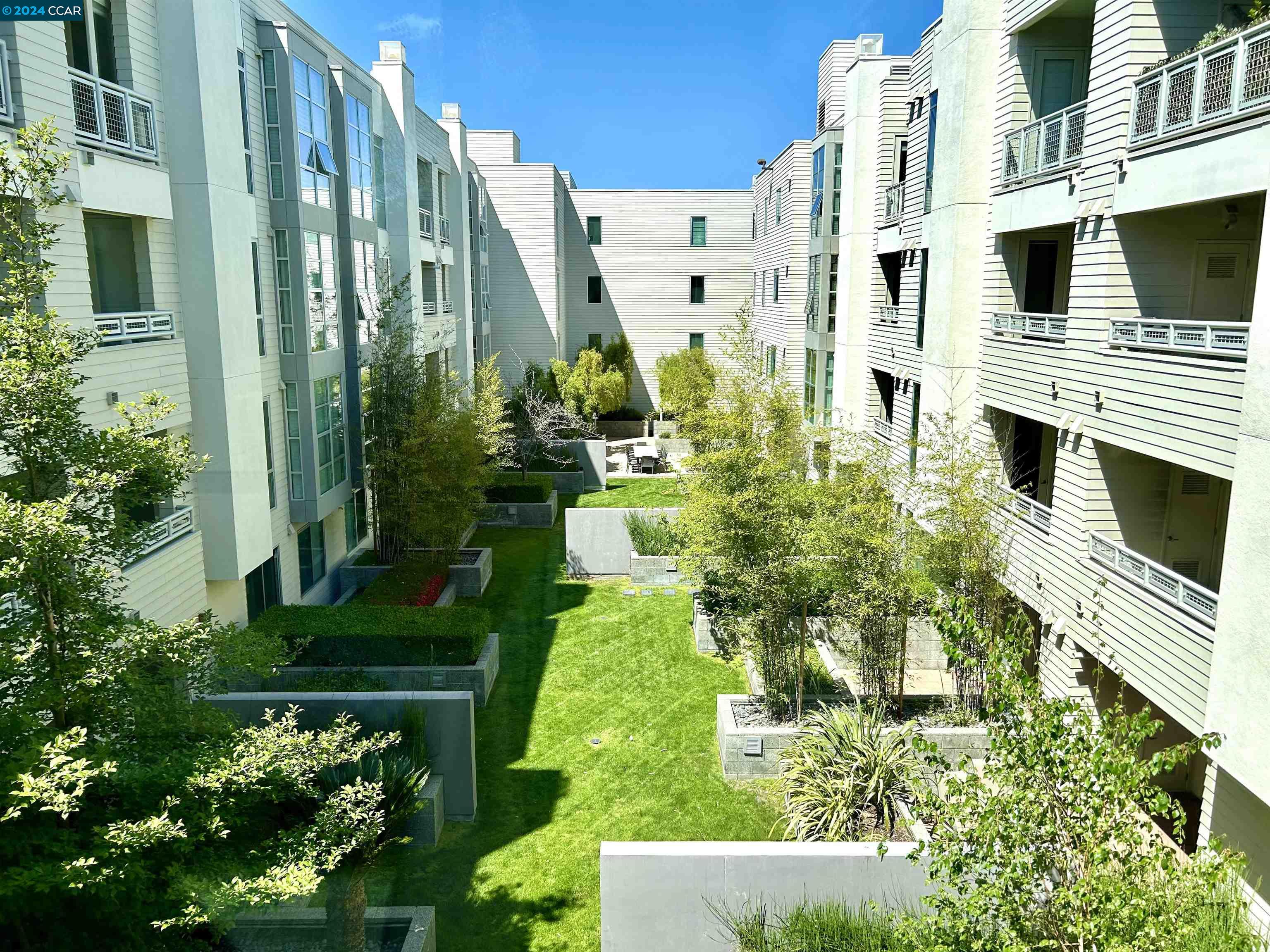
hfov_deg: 67.3
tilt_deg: -11.7
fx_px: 954
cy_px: 476
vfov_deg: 53.1
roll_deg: +0.0
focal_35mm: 26
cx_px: 635
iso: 50
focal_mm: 5.7
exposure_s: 1/2841
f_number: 1.5
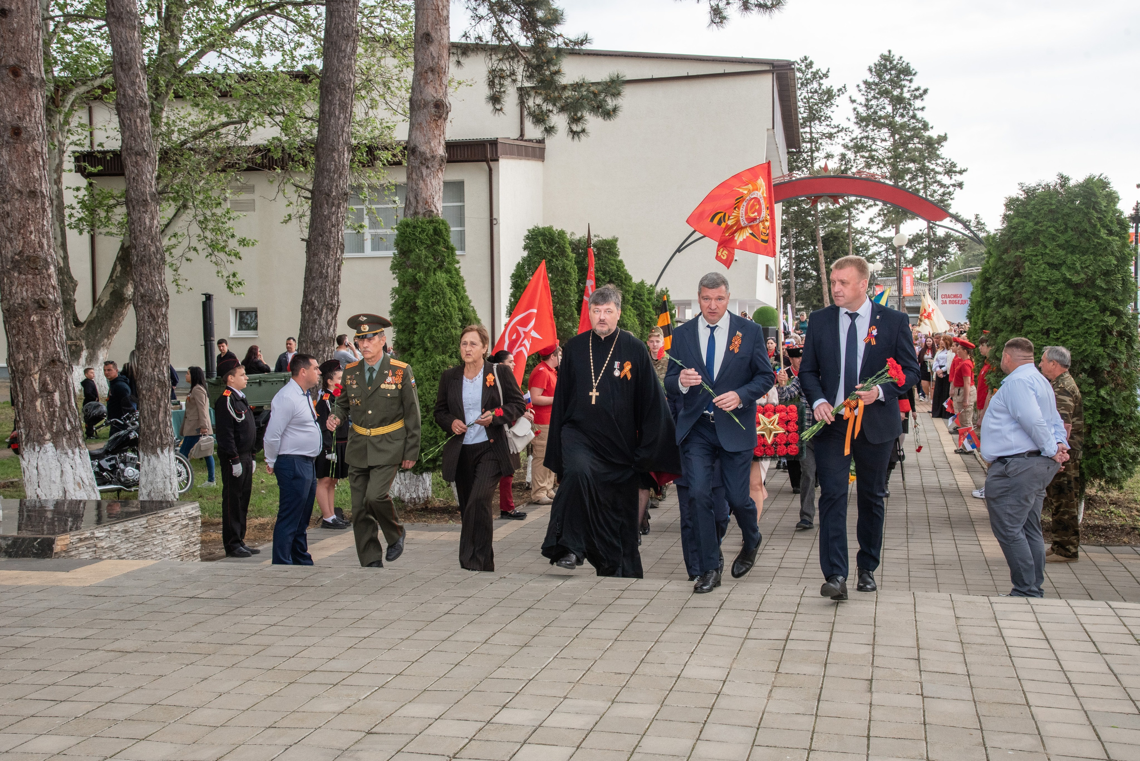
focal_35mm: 39
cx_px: 570
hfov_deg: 49.4
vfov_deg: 34.1
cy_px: 380
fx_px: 1240
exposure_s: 1/160
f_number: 10
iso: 640
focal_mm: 38
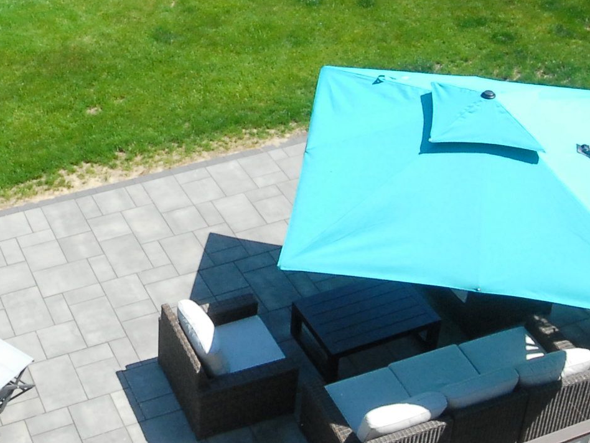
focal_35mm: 59
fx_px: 1006
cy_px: 74
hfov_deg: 31.7
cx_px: 103
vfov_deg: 24.3
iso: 400
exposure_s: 1/125
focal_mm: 10
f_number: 14
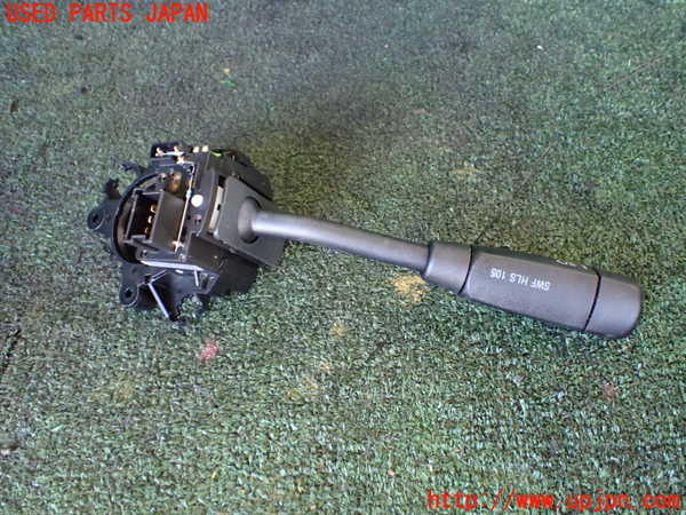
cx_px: 343
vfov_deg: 46.8
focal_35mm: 30
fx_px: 595
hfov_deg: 60.0
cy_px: 258
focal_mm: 5.4
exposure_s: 1/60
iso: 800
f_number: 2.3
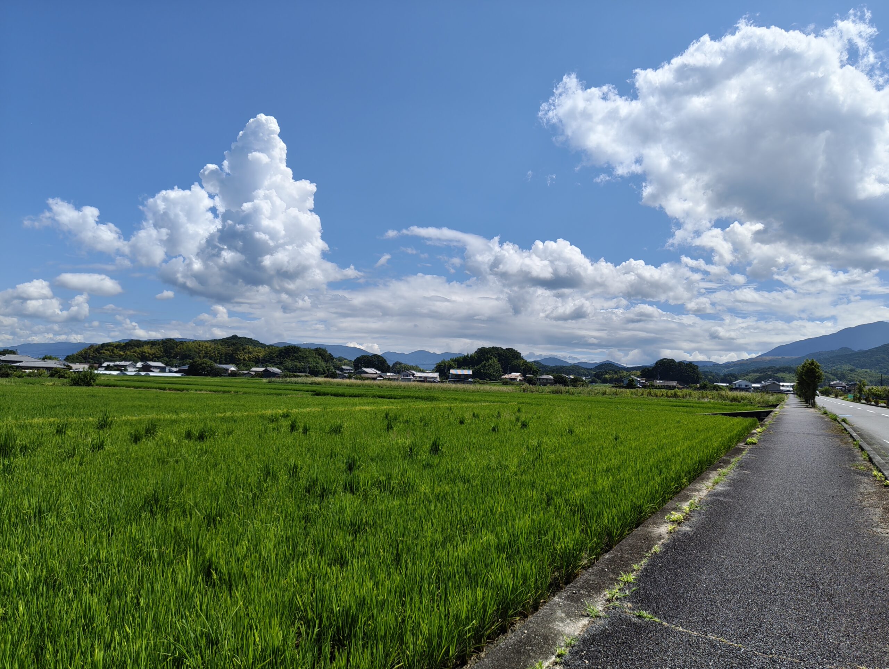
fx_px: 617
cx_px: 444
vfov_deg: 56.9
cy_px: 334
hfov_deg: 71.5
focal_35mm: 24
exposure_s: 1/2349
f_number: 1.88
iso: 50
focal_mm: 5.56
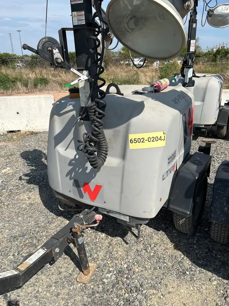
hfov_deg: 51.3
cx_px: 117
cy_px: 153
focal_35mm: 27
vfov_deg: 65.3
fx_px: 238
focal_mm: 5.7
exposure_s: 1/5319
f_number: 1.5
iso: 50
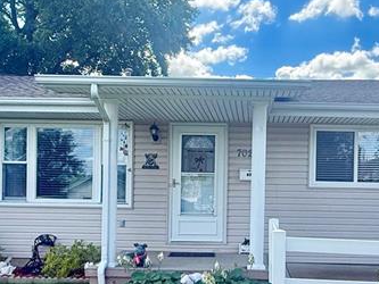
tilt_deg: -0.1
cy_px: 195
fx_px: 471
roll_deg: -0.8
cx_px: 254
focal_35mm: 43
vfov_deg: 33.2
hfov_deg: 43.2
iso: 64
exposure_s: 1/985
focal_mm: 2.22
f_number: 2.2
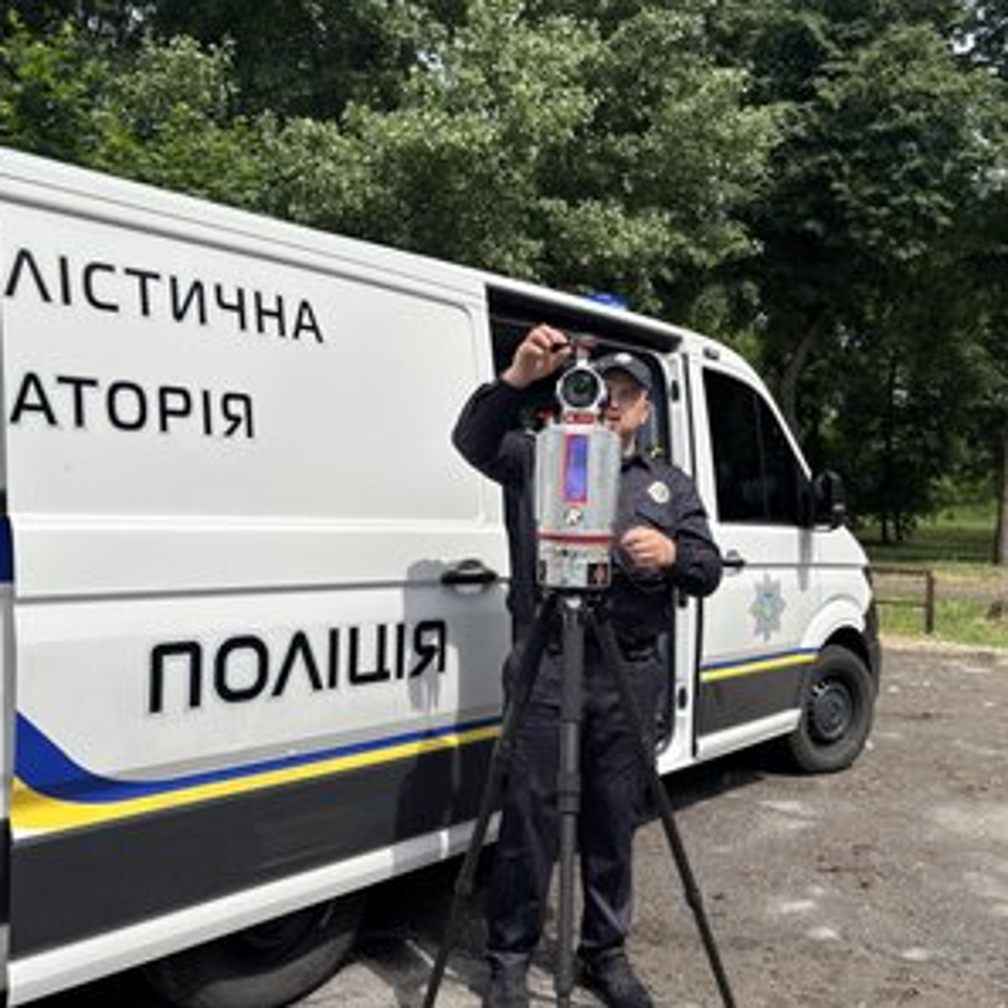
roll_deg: -1.0
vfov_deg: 52.5
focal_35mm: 31
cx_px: 526
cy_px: 506
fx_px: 1021
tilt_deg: -0.9
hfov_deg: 52.5
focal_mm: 5.96
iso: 50
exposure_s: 1/6329
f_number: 1.6
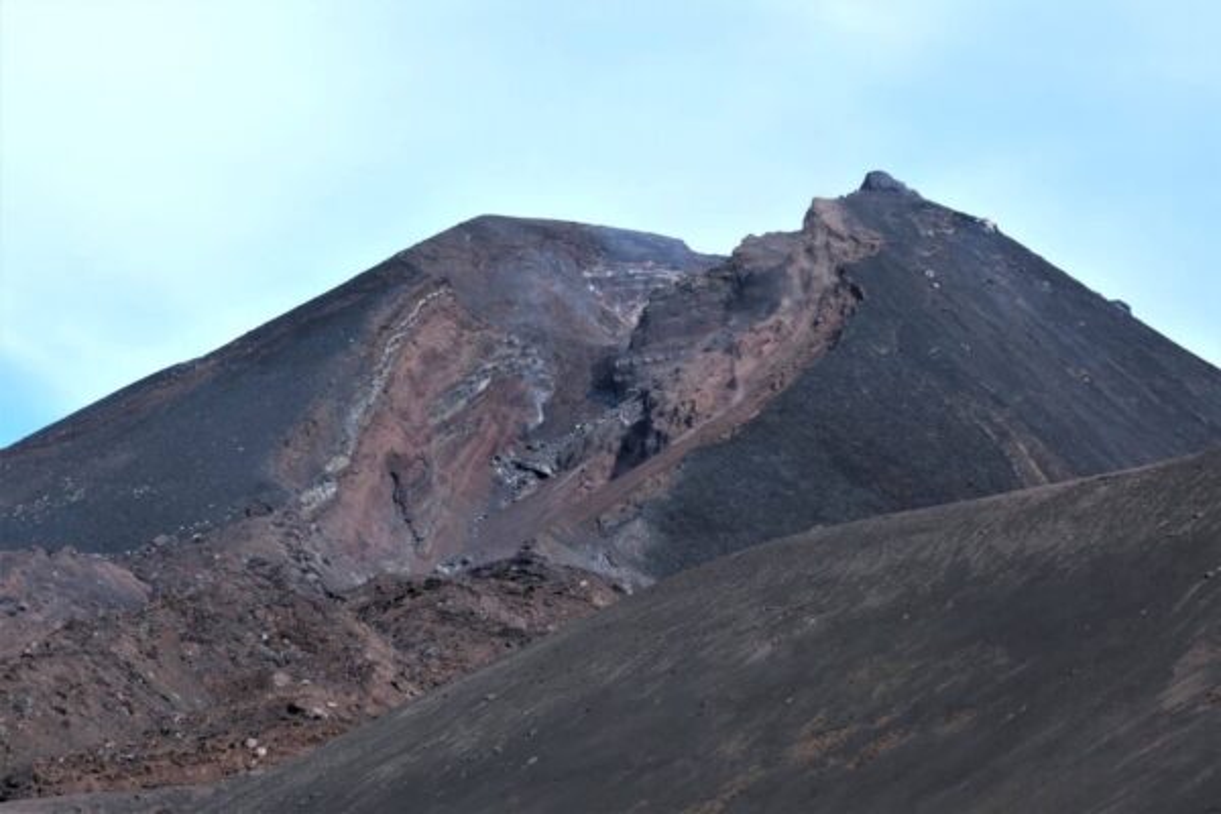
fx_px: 4070
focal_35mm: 120
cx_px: 610
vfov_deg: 11.4
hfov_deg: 17.1
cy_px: 407
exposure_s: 1/250
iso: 800
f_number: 16
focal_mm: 80
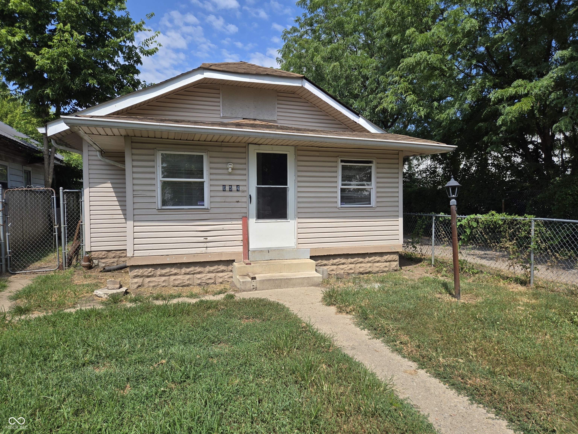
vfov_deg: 58.9
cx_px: 289
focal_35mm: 23
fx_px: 384
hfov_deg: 73.9
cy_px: 217
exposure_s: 1/1372
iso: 25
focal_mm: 5.4
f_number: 1.8
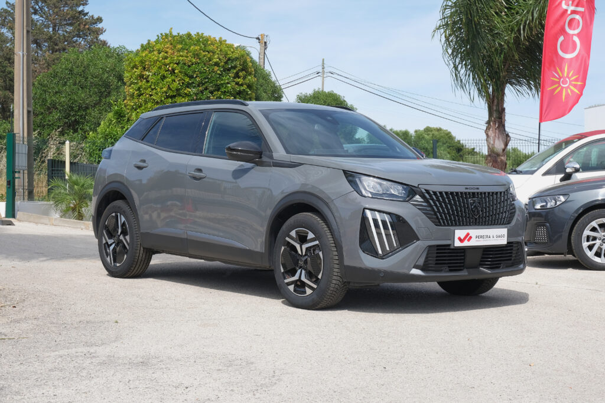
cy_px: 202
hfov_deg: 31.0
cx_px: 302
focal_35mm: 65
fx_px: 1092
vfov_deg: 20.9
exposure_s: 1/180
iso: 160
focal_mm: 43.2
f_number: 9
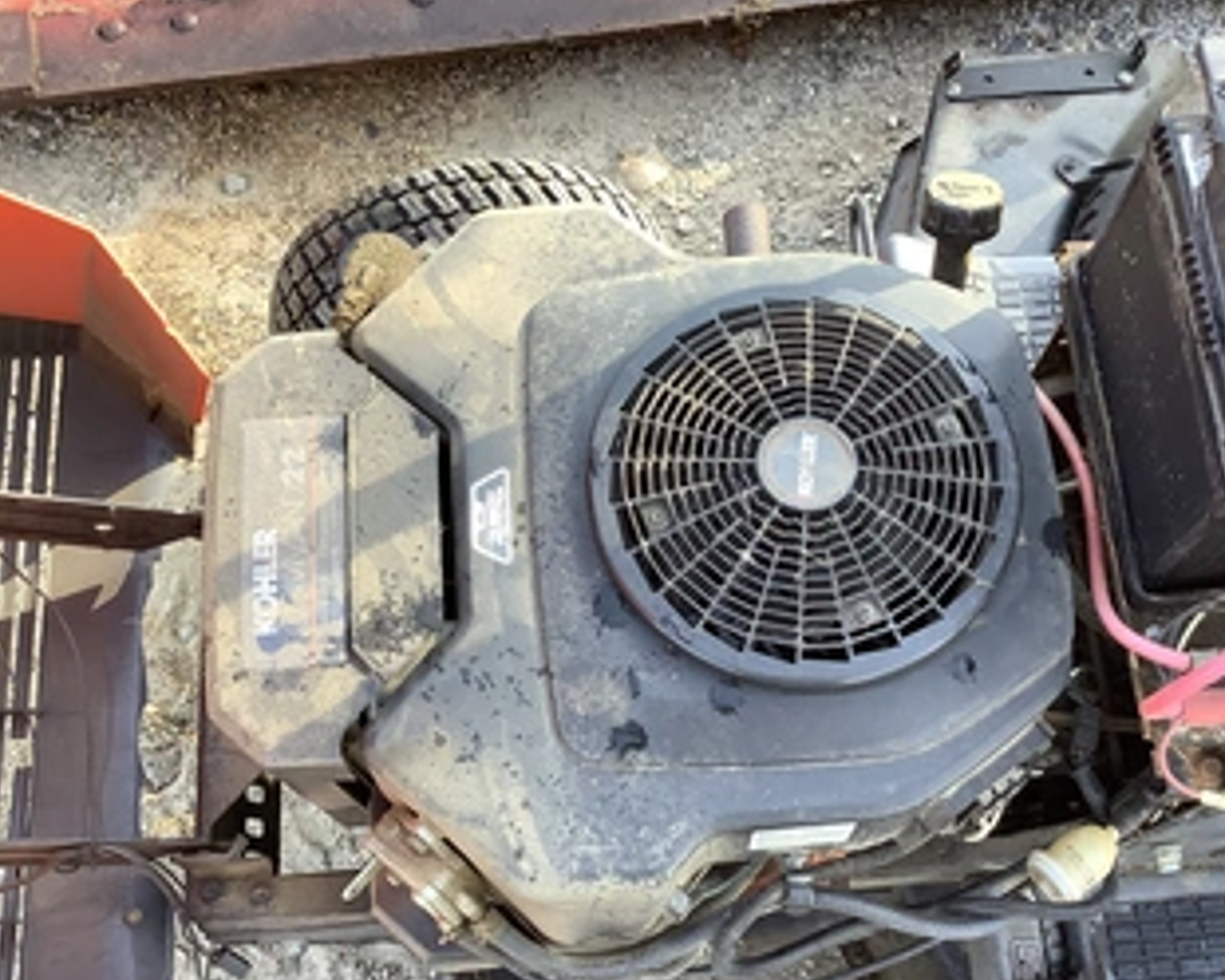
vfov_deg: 38.2
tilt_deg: -71.0
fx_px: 1414
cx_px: 640
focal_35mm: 39
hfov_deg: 46.8
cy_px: 549
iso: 64
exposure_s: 1/120
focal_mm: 3.3
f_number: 2.4
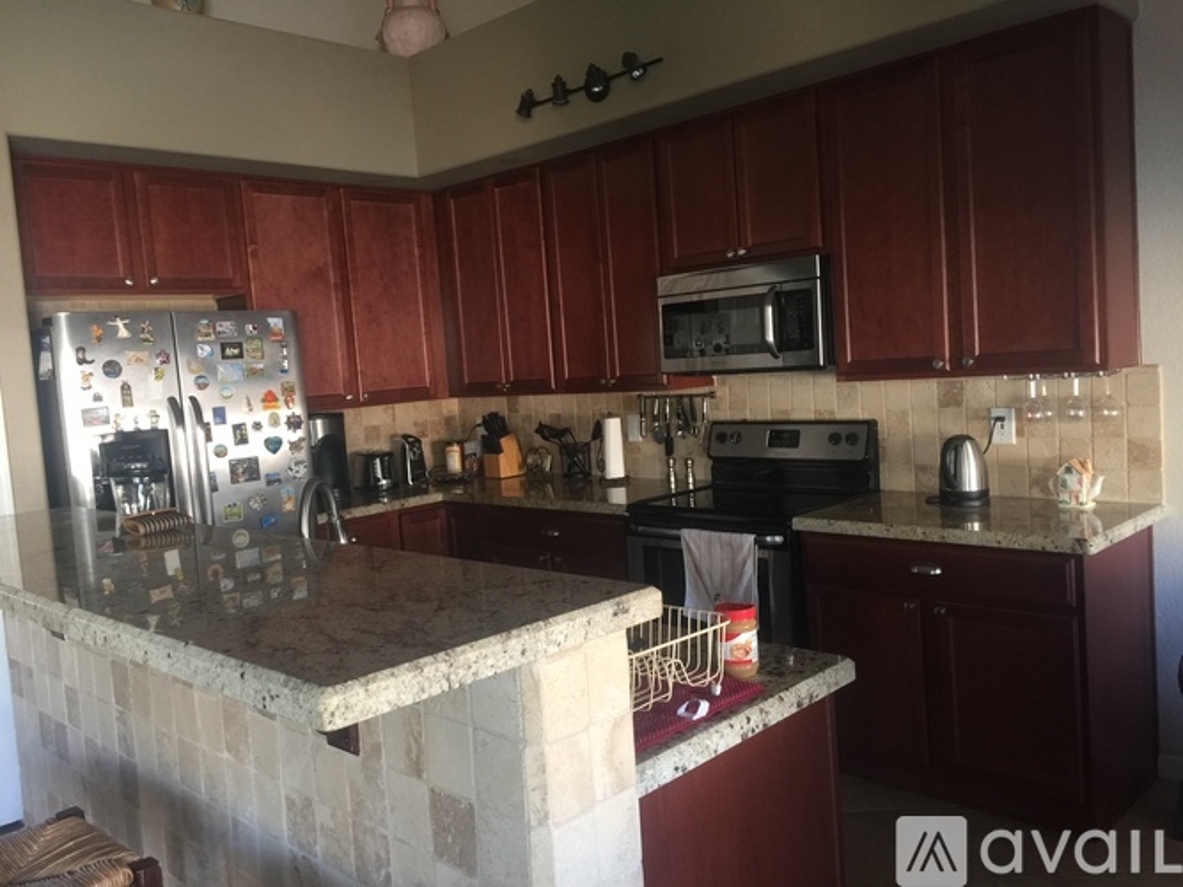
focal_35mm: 29
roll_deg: +5.3
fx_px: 991
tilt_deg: -3.7
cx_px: 592
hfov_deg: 61.7
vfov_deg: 48.2
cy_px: 444
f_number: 2.2
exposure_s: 1/15
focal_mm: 4.15
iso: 64
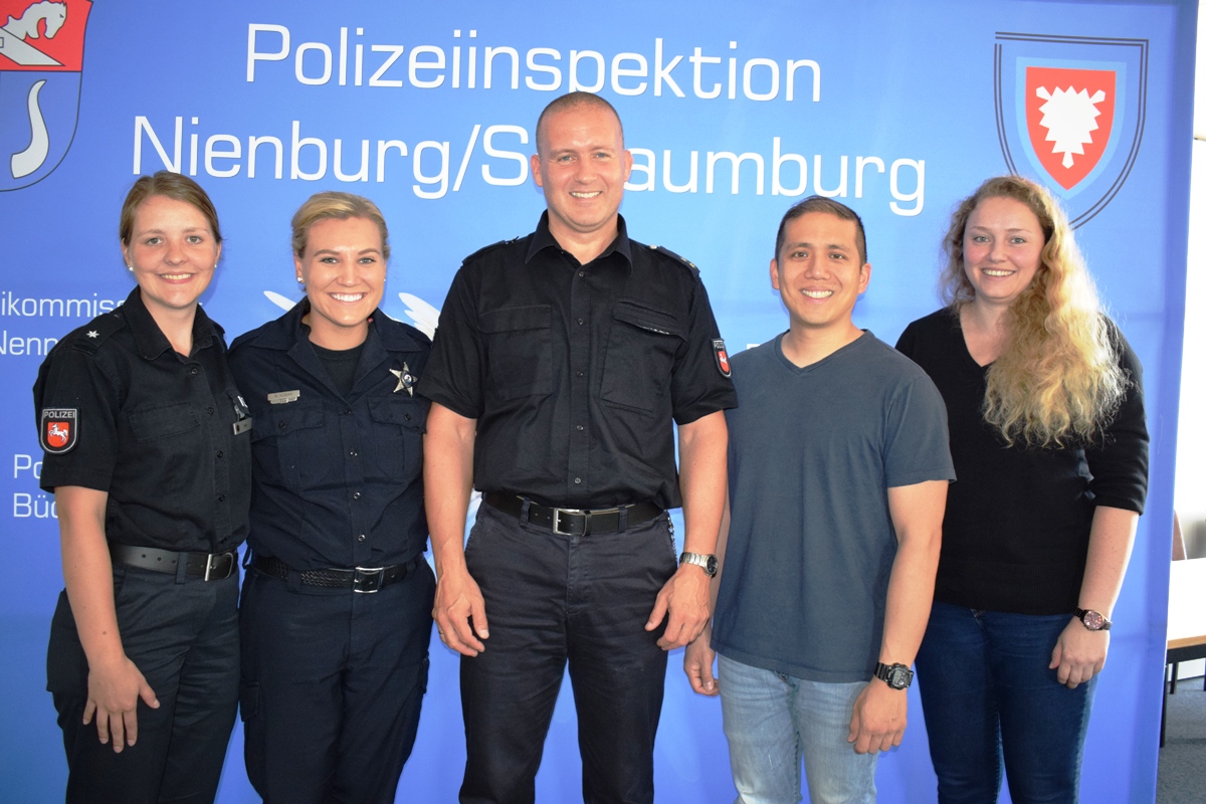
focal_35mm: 33
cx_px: 603
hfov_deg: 57.2
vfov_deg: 40.0
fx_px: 1105
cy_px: 402
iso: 1800
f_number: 3.8
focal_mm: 22
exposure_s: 1/60
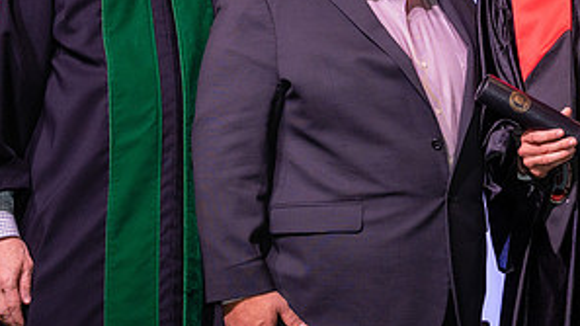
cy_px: 65
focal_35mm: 141
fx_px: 2168
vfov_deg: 8.6
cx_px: 396
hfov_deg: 15.2
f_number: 5.6
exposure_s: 1/160
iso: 1250
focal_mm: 56
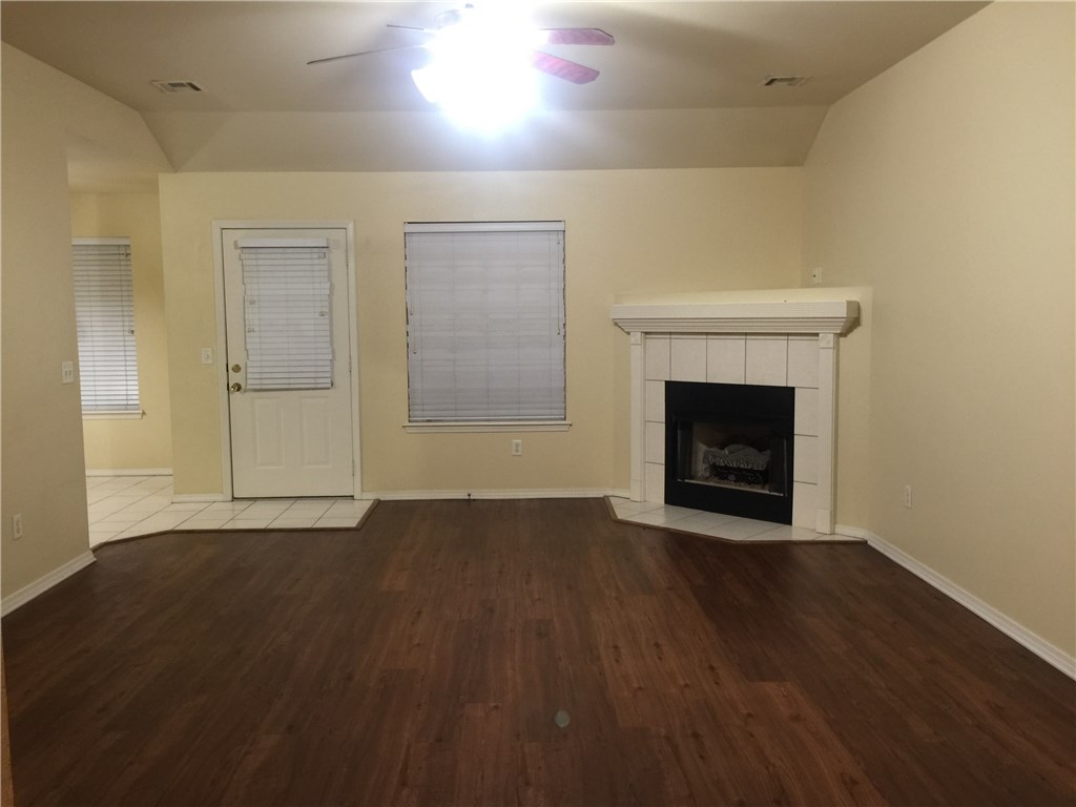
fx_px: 901
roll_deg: +0.4
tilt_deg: -5.8
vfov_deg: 48.2
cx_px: 538
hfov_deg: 61.7
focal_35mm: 29
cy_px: 404
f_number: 2.2
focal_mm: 4.15
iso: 64
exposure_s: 1/4
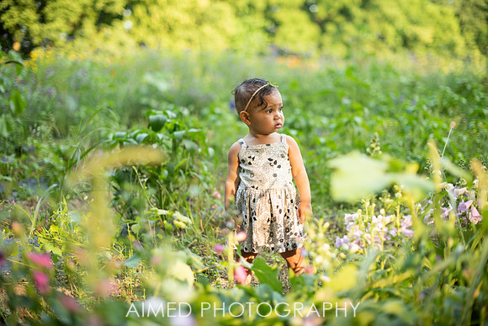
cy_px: 163
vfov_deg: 27.0
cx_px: 244
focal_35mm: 50
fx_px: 678
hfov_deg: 39.6
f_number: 1.8
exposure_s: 1/1000
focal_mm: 50
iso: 320
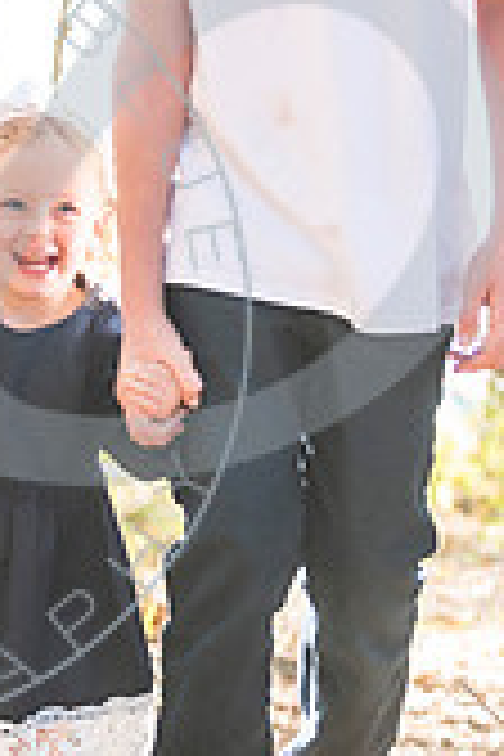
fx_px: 3927
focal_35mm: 187
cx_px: 36
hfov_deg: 7.3
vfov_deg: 10.9
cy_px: -22
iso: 400
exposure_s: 1/250
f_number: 2.8
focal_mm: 70
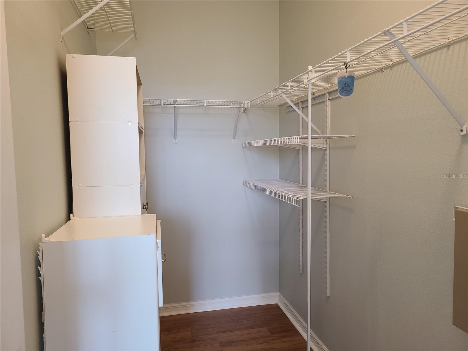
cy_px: 176
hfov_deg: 67.3
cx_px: 234
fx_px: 352
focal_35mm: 26
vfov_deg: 53.1
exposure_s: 1/40
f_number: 1.8
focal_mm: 5.4
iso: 320
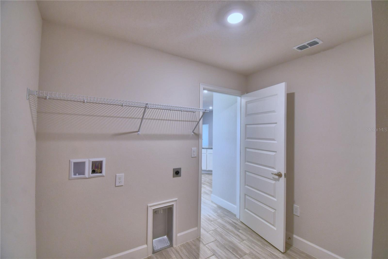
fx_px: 162
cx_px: 194
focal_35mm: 15
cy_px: 130
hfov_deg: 100.4
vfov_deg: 77.3
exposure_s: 1/40
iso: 400
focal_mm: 10
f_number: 4.5
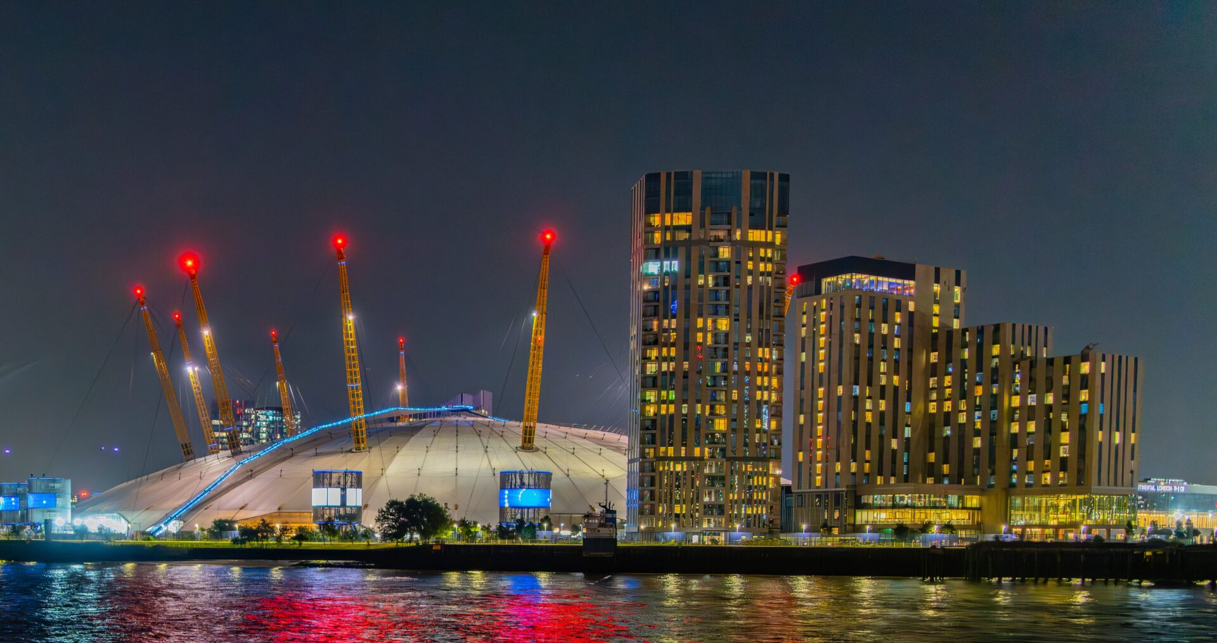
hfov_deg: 43.8
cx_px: 288
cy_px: 621
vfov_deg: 24.0
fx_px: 1454
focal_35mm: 46
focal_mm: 28
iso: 6400
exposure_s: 1/15
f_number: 2.8
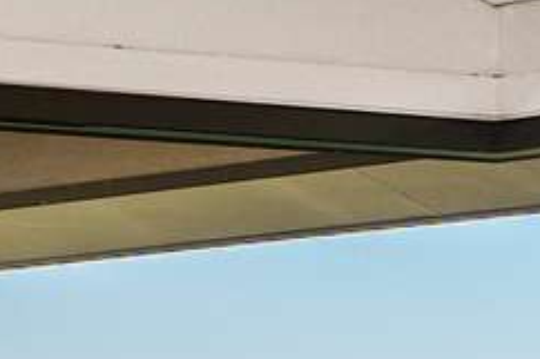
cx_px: -486
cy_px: 620
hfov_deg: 6.8
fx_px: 4407
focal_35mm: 294
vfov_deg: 4.6
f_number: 7.1
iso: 250
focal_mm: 25
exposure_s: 1/160
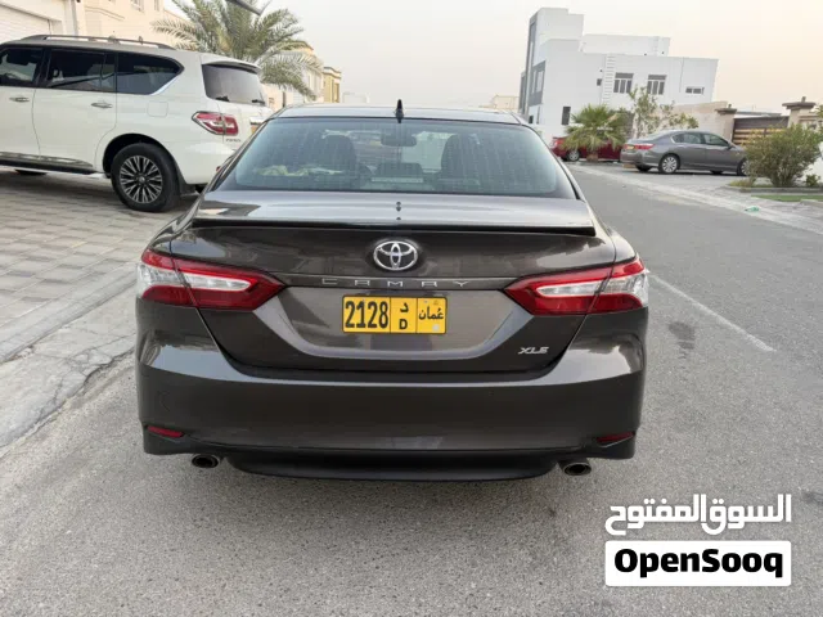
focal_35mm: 24
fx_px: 571
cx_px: 412
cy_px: 308
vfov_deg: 56.8
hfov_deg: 71.6
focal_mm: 6.76
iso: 125
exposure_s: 1/121
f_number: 1.78
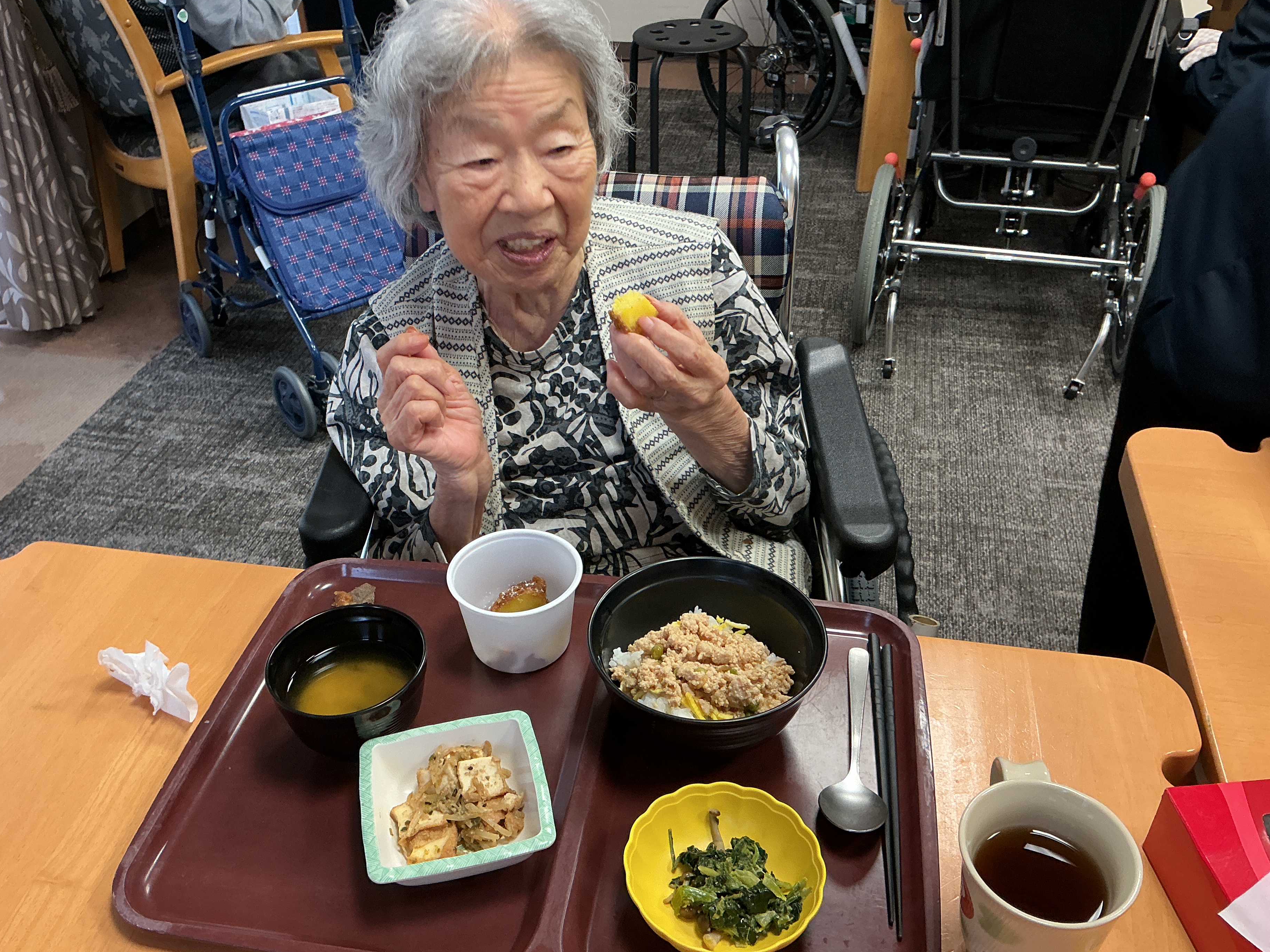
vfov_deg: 44.2
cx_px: 604
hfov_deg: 56.8
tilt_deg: -34.9
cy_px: 465
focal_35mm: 32
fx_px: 1174
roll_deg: +2.1
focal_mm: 3
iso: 100
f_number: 1.8
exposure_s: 1/50
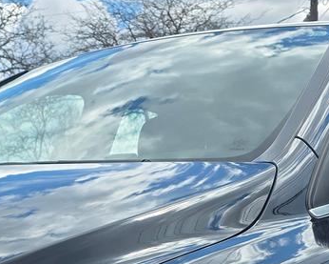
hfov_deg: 22.2
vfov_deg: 17.0
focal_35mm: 83
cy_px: 378
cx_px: 7
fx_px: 808
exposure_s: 1/3381
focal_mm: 6.3
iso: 80
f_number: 1.7
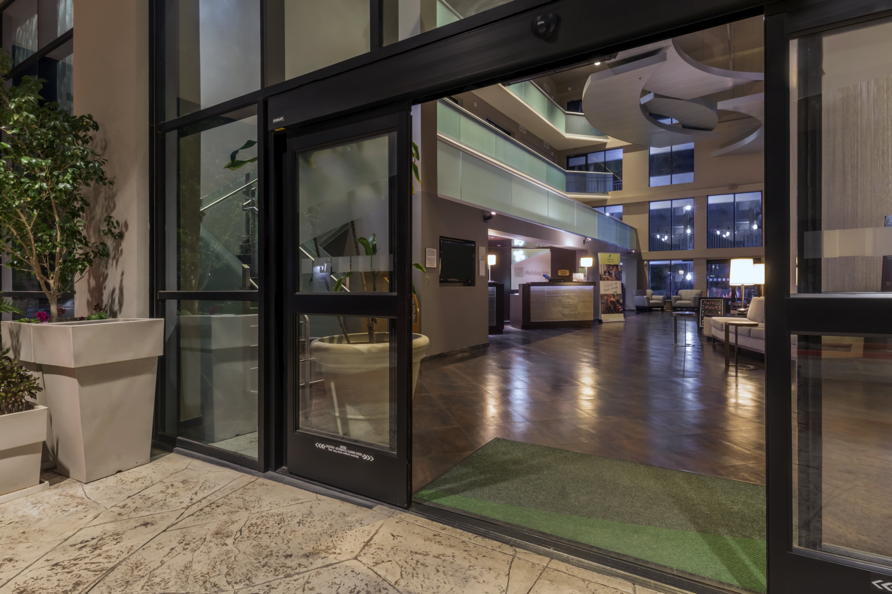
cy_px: 297
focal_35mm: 19
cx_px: 446
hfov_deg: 86.9
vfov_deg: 64.6
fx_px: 471
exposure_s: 8
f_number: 16
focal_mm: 19
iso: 200
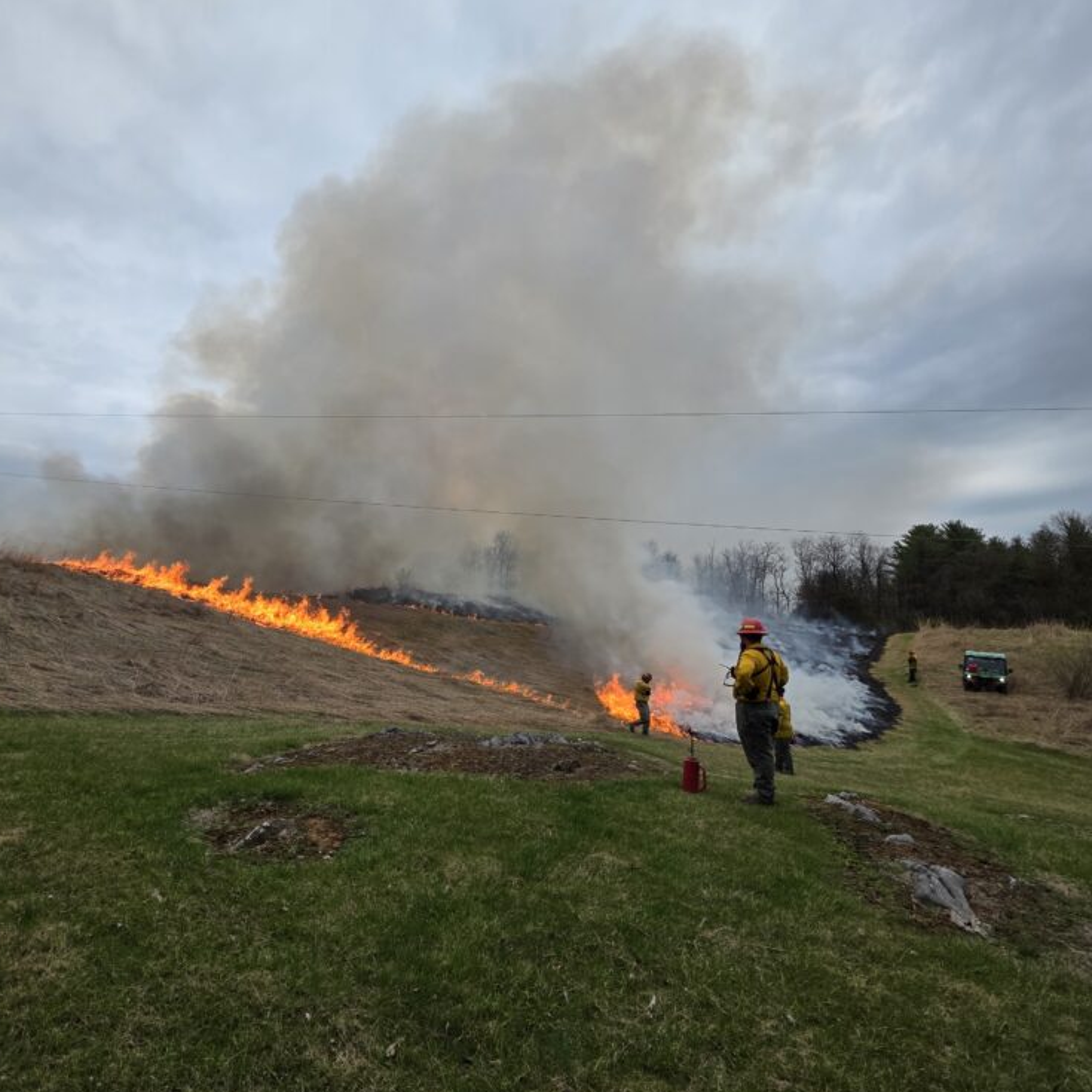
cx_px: 452
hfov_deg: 86.6
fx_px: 571
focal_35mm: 16
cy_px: 566
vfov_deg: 87.4
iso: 40
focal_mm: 2.2
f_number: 1.9
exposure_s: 1/1488
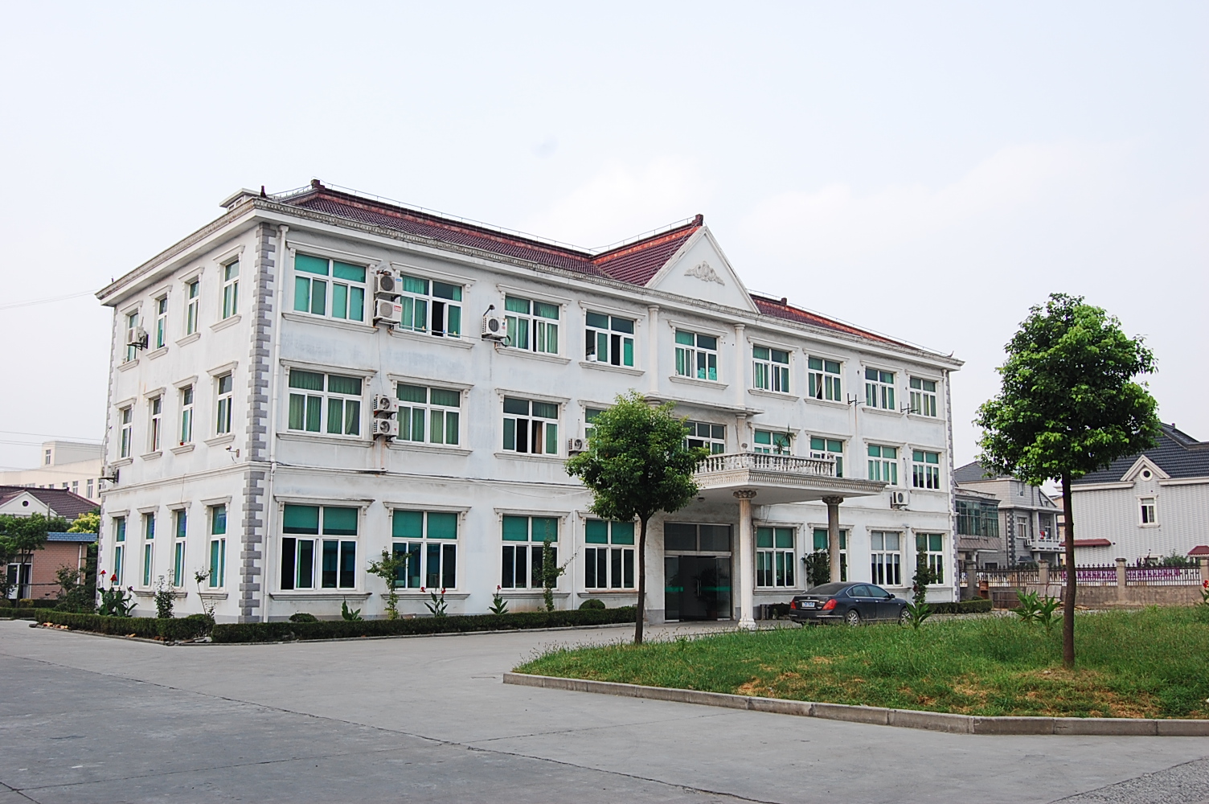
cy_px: 402
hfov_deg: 57.3
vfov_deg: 39.9
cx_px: 604
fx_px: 1107
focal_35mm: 33
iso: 200
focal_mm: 22
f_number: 9
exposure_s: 1/160
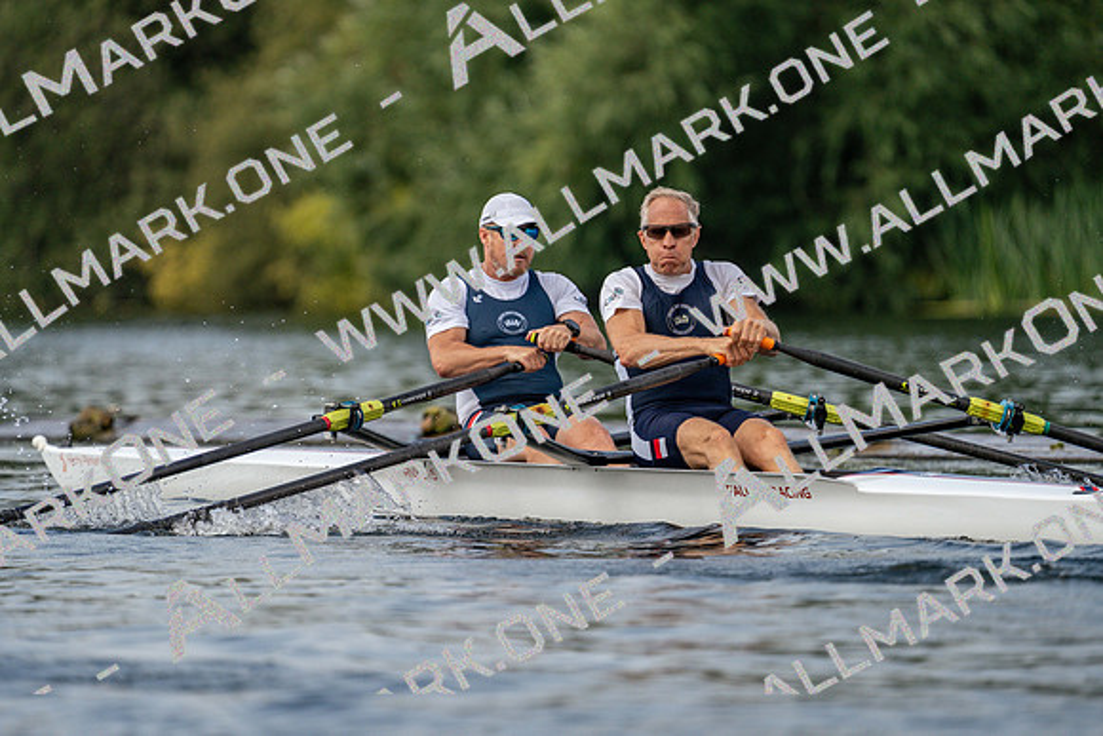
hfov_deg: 3.9
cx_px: 552
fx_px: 16058
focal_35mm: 524
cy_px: 368
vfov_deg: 2.6
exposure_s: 1/1600
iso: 500
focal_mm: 524
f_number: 6.3
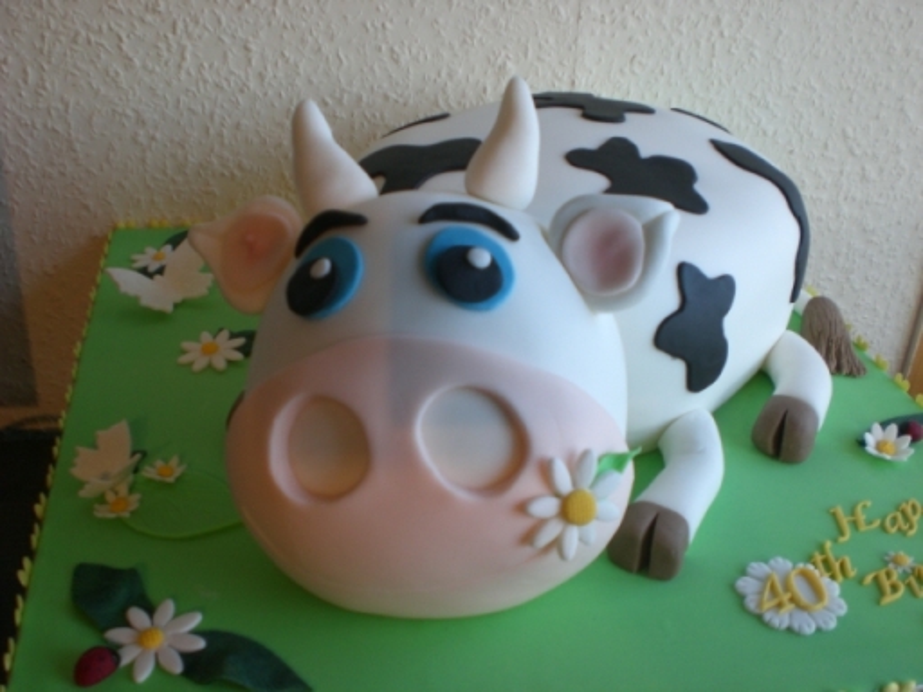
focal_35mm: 38
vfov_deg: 37.7
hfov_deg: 49.0
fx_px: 1013
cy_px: 346
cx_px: 462
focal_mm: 6.3
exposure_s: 1/125
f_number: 3.1
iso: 100
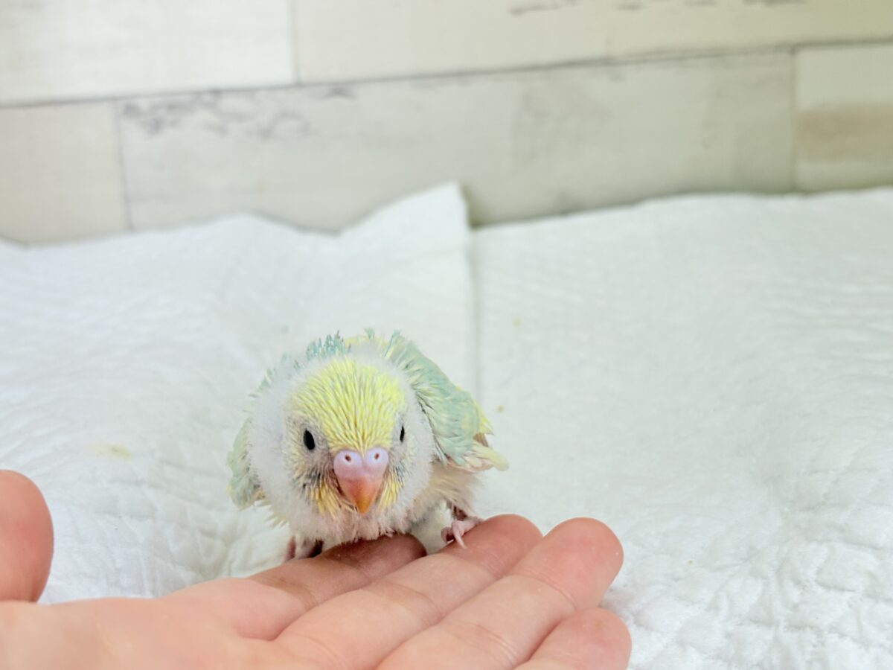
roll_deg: +4.2
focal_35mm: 52
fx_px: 1341
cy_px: 335
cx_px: 446
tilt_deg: -17.2
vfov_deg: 28.0
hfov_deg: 36.8
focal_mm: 5.96
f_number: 1.6
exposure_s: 1/100
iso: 64
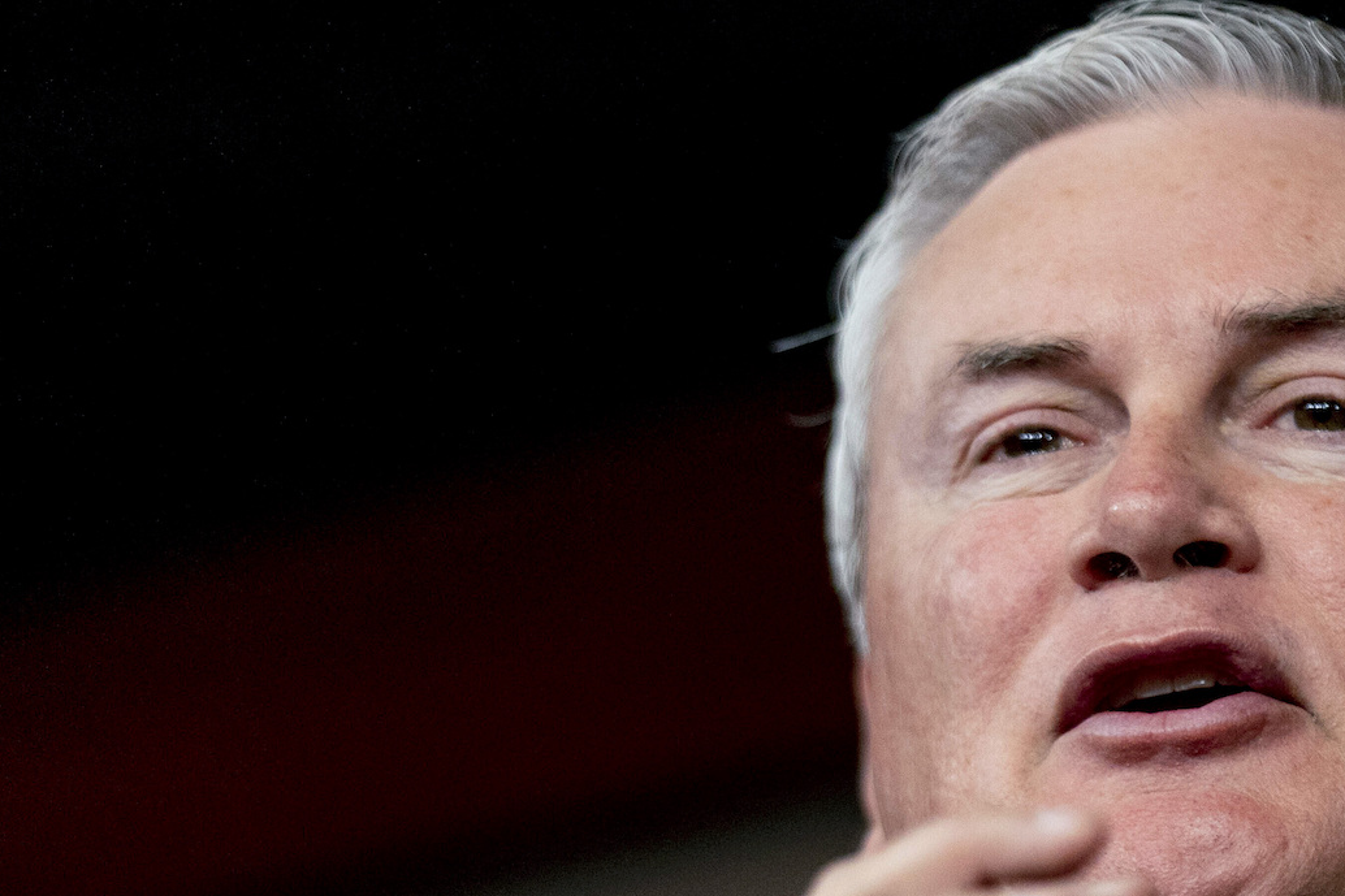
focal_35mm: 288
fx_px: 10758
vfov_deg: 4.8
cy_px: 858
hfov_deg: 7.1
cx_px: 1033
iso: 4000
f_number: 2.8
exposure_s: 1/640
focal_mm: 130
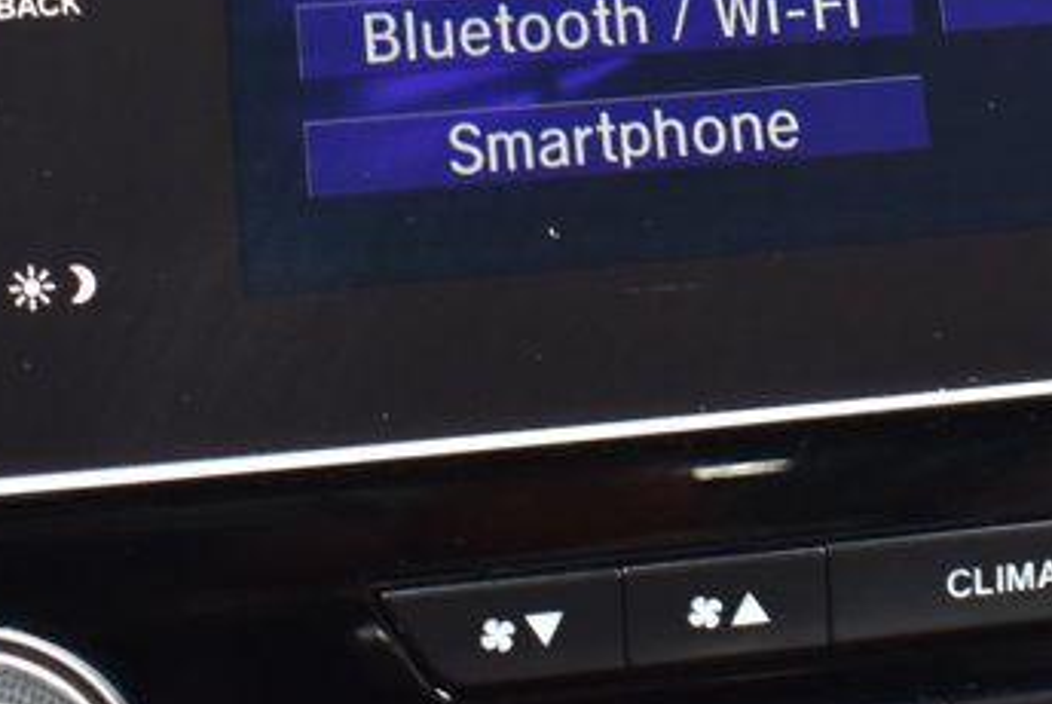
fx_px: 3261
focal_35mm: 111
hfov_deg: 18.1
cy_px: -135
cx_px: 933
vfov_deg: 12.0
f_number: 7.1
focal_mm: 25
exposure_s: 1/40
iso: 400
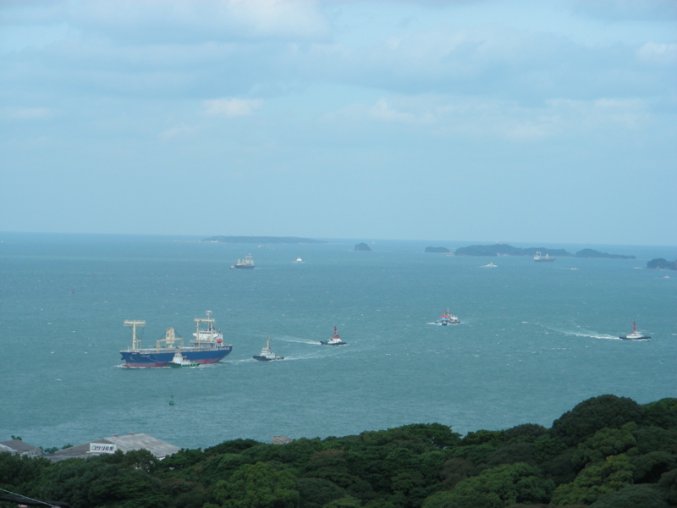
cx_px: 338
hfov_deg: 13.3
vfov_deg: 10.0
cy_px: 254
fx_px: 2894
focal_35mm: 148
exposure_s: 1/385
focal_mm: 24.7
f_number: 4
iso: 50
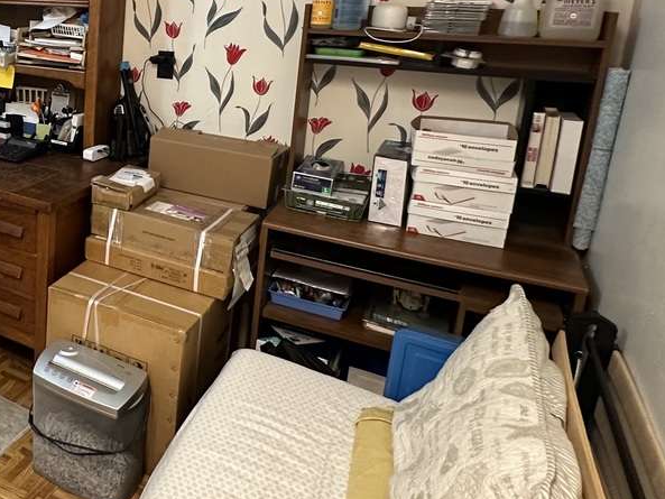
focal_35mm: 34
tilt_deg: -12.3
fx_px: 653
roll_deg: -1.7
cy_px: 130
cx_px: 26
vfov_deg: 40.7
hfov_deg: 46.6
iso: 400
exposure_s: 1/60
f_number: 2.2
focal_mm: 2.22
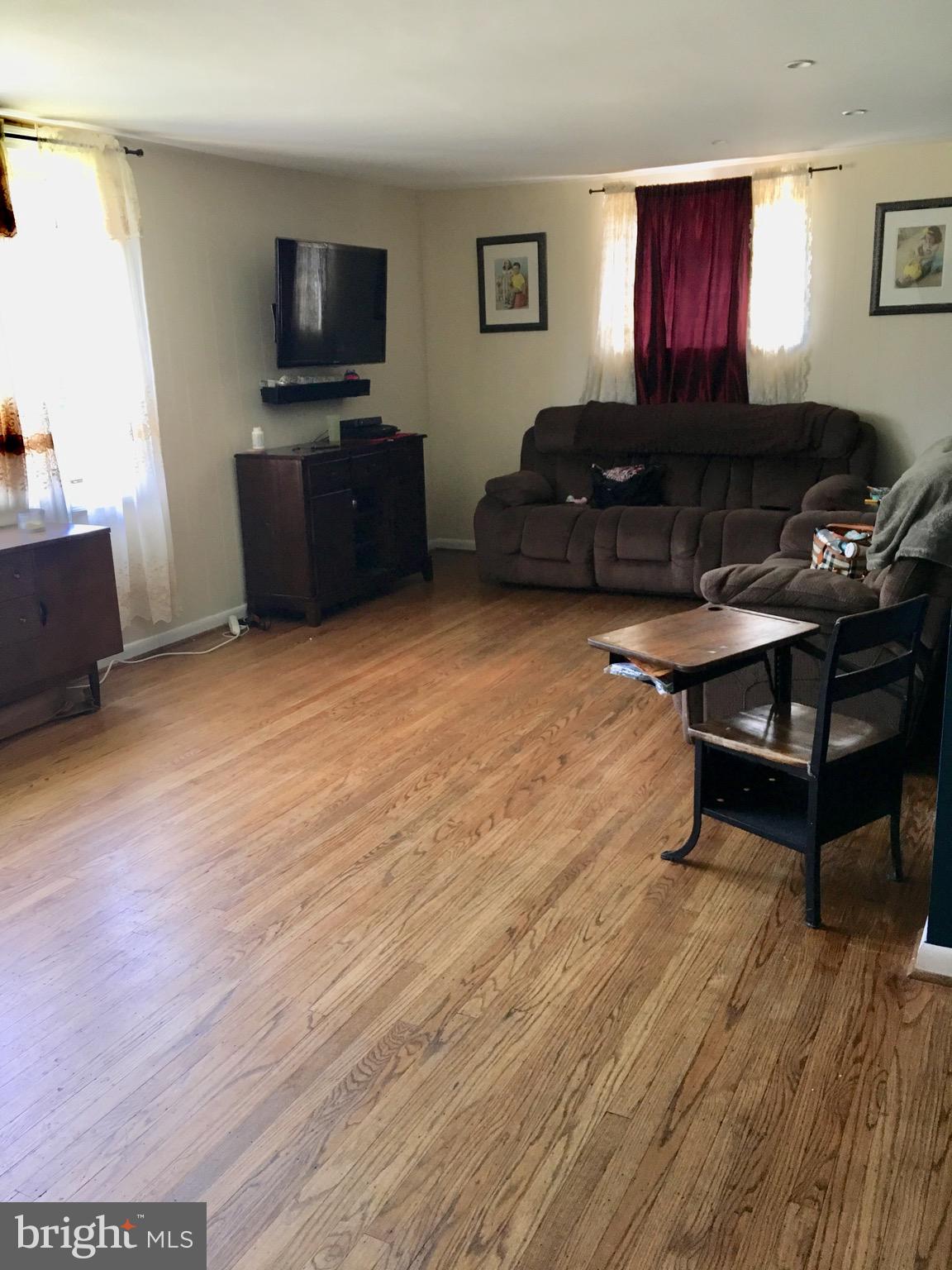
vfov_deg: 61.7
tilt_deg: -15.3
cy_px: 635
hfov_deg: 48.2
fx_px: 1063
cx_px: 476
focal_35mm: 29
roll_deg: +2.4
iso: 80
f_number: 2.2
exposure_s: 1/30
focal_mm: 4.15
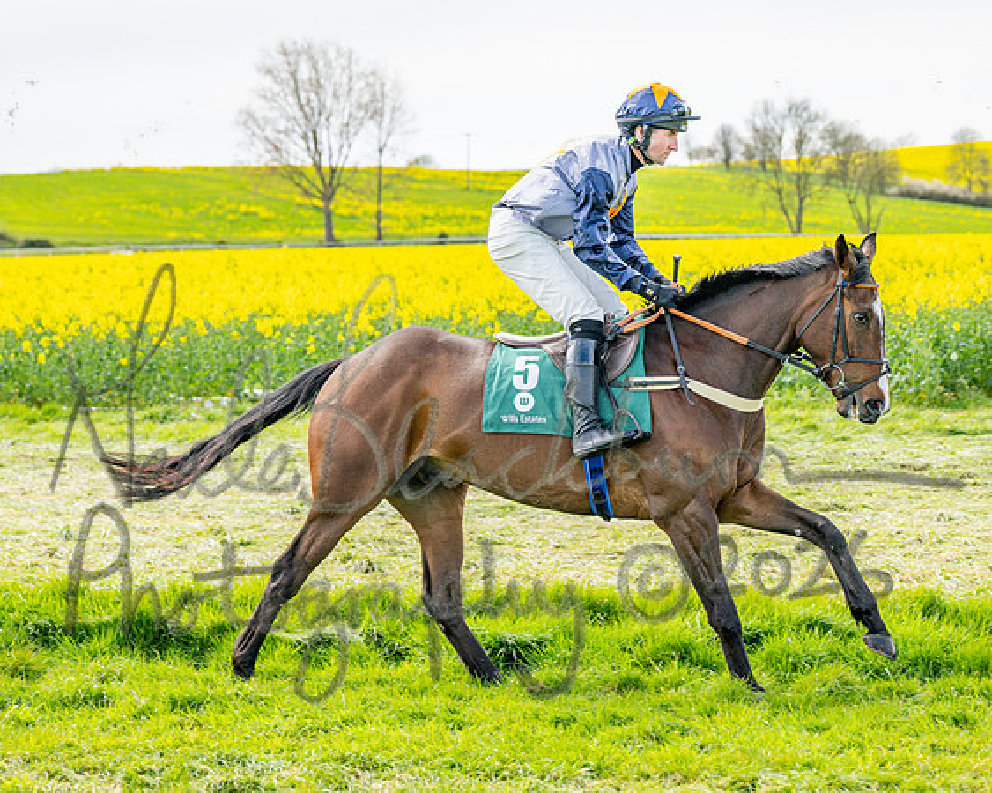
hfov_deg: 19.2
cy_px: 368
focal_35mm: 100
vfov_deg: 15.4
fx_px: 2928
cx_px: 411
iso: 200
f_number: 4
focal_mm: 70
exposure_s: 1/1250
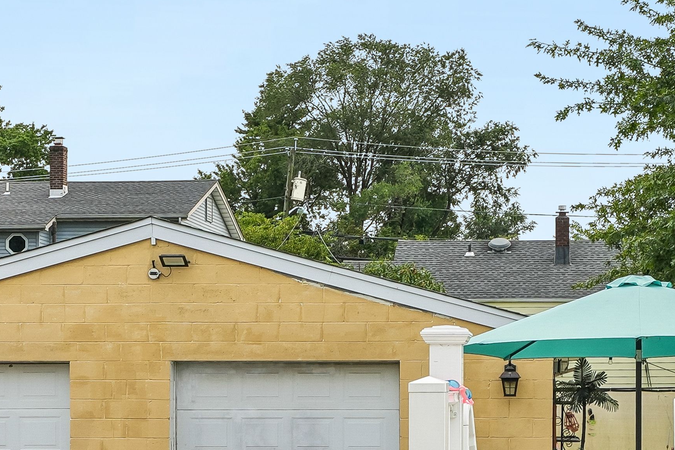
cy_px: 291
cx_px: 489
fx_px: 1542
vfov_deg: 16.6
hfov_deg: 24.5
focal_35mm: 82
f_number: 10
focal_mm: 20.3
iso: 80
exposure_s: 1/100
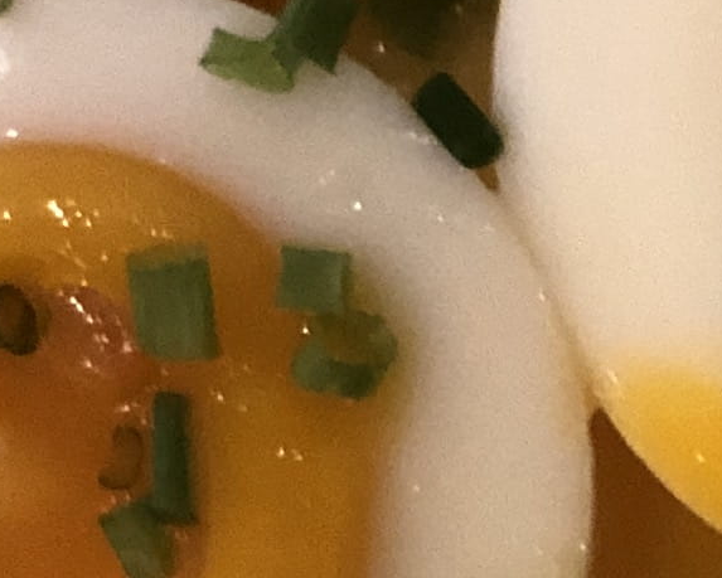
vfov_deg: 4.2
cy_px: 1555
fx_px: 7632
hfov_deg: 5.2
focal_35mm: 357
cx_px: 1959
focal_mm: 6
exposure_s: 1/33
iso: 125
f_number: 2.4
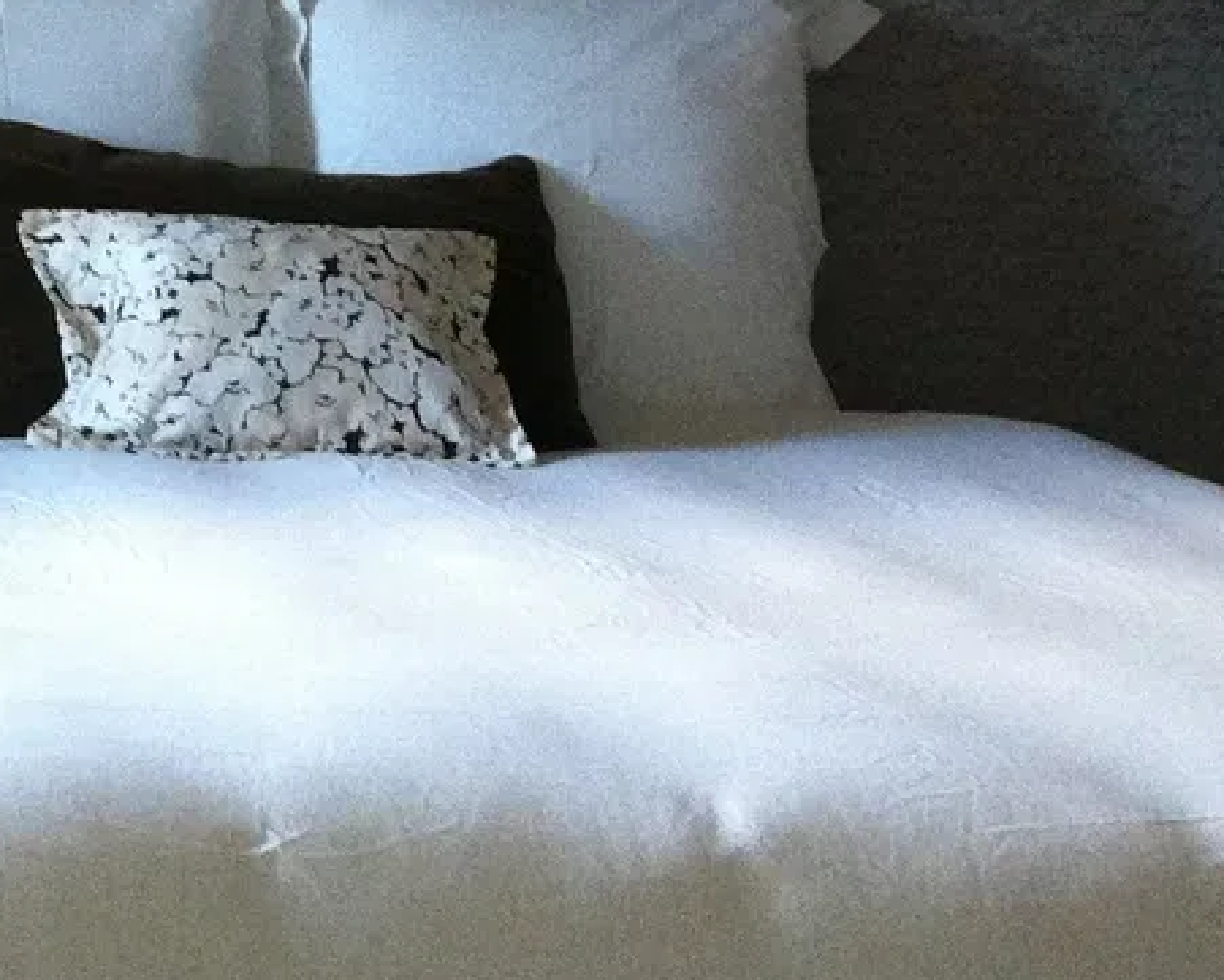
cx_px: -239
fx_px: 4384
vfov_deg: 12.6
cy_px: 23
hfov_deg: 15.3
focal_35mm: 121
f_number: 2.8
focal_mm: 3.85
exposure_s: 1/17
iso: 250
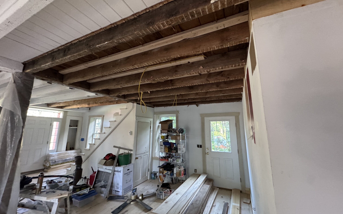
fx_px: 140
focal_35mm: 15
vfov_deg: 74.8
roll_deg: -0.7
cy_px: 104
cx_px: 171
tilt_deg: +8.7
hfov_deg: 101.5
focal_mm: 2.22
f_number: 2.2
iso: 640
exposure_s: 1/60
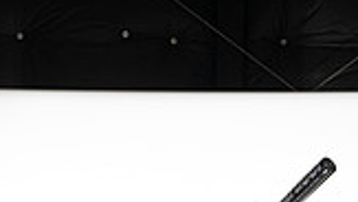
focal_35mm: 110
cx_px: 178
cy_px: 463
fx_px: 1045
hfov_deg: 19.4
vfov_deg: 9.9
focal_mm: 38
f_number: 6.3
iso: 400
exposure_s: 1/250
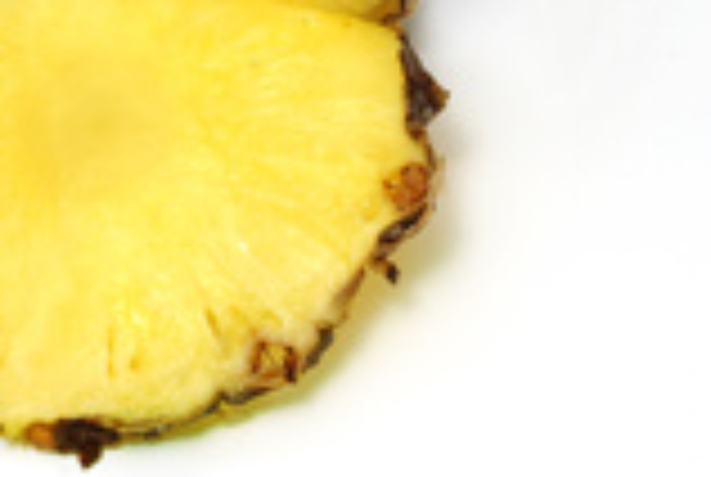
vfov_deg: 7.1
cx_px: -83
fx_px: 3819
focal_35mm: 193
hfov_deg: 10.5
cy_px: -58
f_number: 16
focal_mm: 48
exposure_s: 1/125
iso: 200
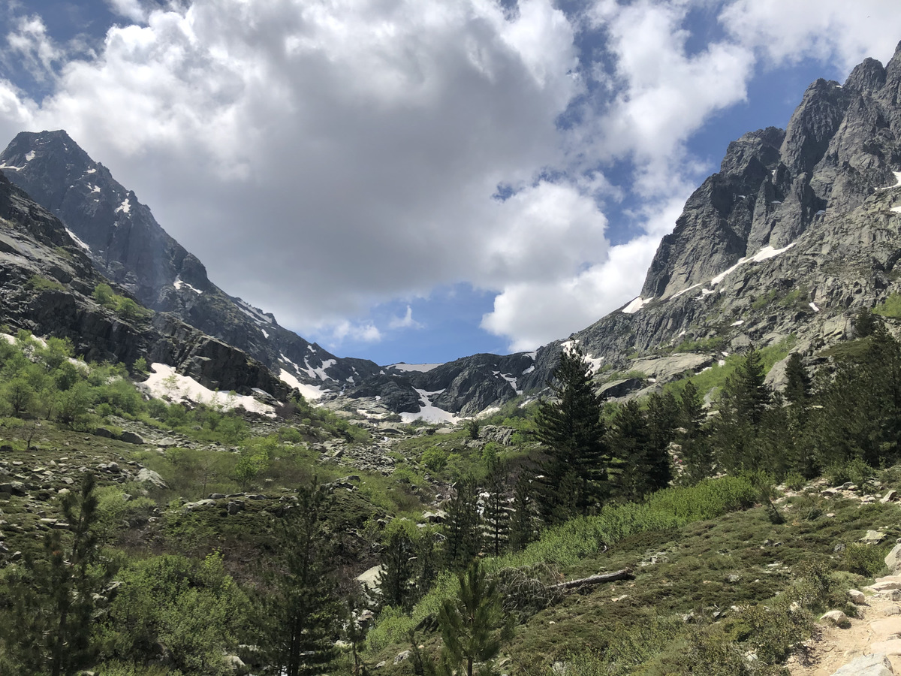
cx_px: 450
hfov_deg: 63.4
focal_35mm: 28
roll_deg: -3.3
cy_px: 338
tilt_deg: +15.7
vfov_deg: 49.7
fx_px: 729
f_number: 1.8
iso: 25
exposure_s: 1/4367
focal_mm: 4
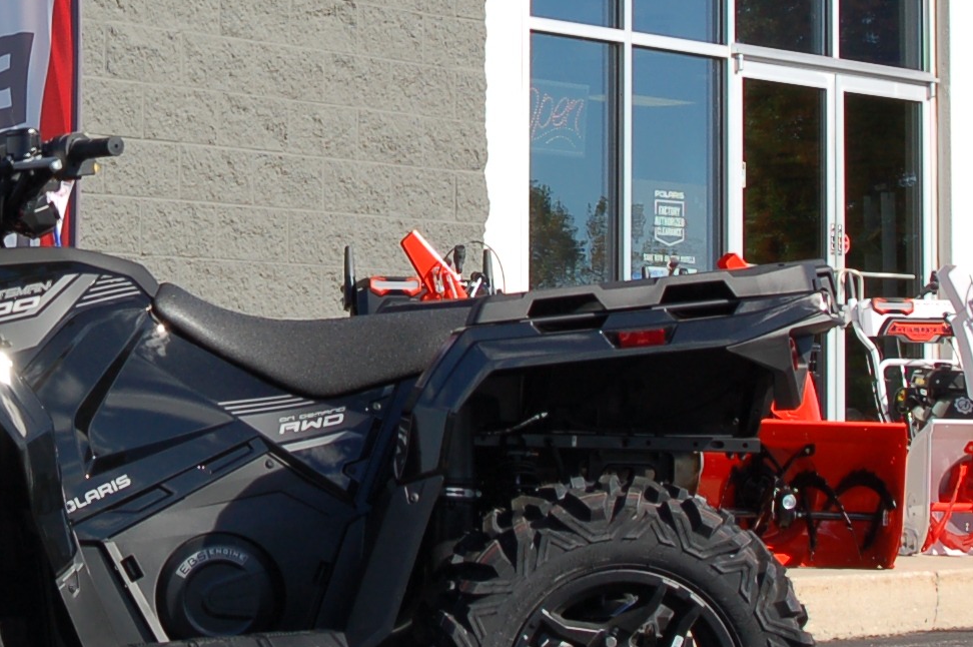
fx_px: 3510
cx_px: -17
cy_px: -48
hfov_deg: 15.5
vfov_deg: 10.4
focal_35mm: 130
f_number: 9
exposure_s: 1/320
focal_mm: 28
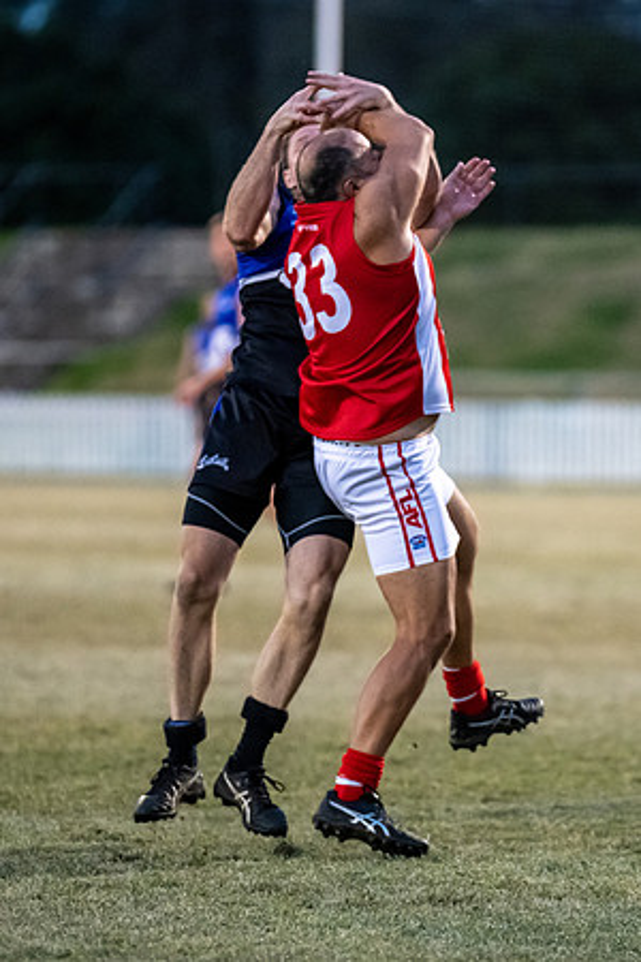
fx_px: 10580
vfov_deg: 5.2
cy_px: 499
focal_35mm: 396
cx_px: 483
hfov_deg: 3.5
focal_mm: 240
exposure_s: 1/1250
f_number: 2.8
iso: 7200
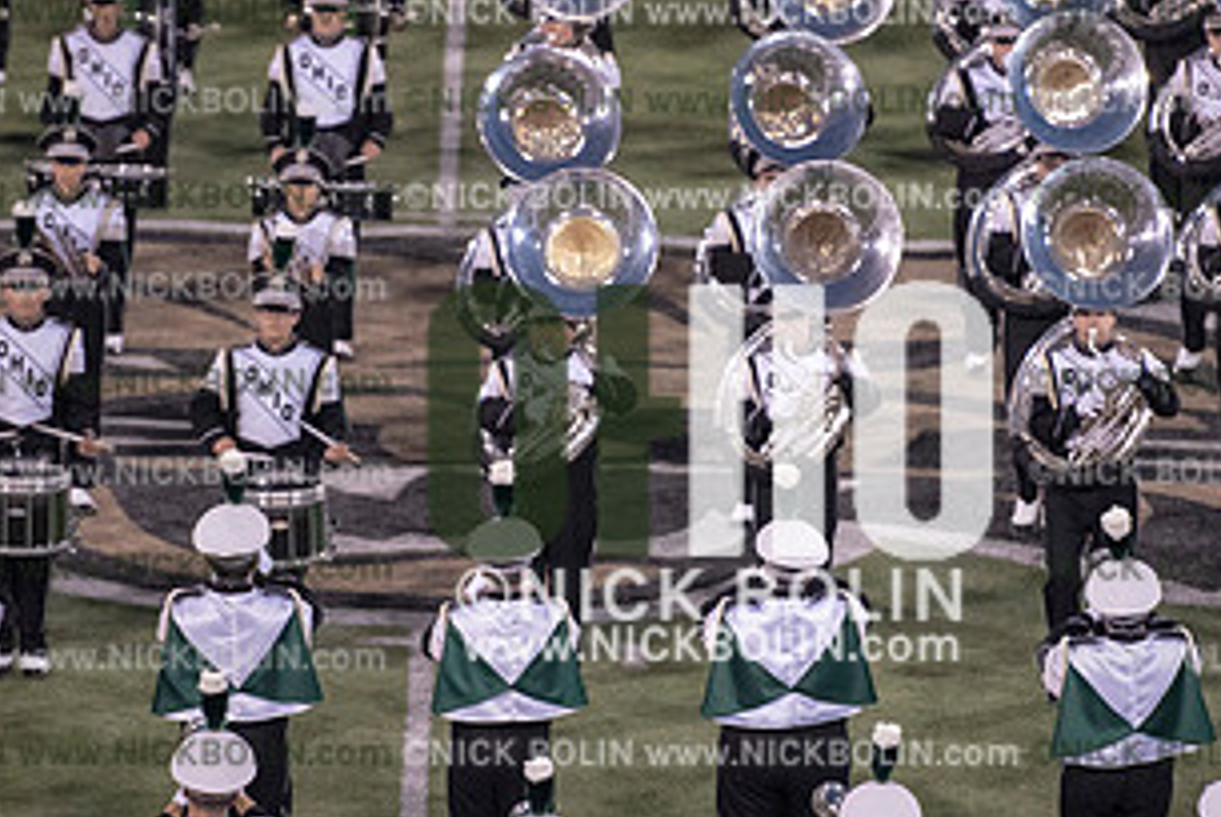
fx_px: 12900
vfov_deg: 3.6
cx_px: 709
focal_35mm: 380
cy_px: 475
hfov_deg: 5.4
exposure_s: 1/1250
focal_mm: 200
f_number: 3.2
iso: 5000
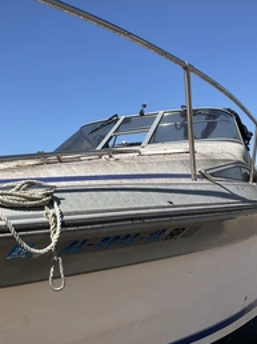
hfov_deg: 32.1
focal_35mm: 45
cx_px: 109
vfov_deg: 42.1
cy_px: 167
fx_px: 446
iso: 25
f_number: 1.8
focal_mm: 3
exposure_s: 1/1984
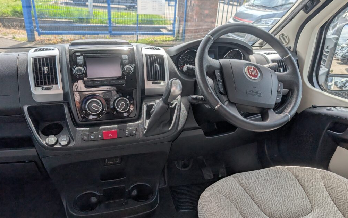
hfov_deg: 70.4
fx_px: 247
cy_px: 107
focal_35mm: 26
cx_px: 171
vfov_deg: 47.6
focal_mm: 6.9
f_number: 1.68
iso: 21
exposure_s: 1/492
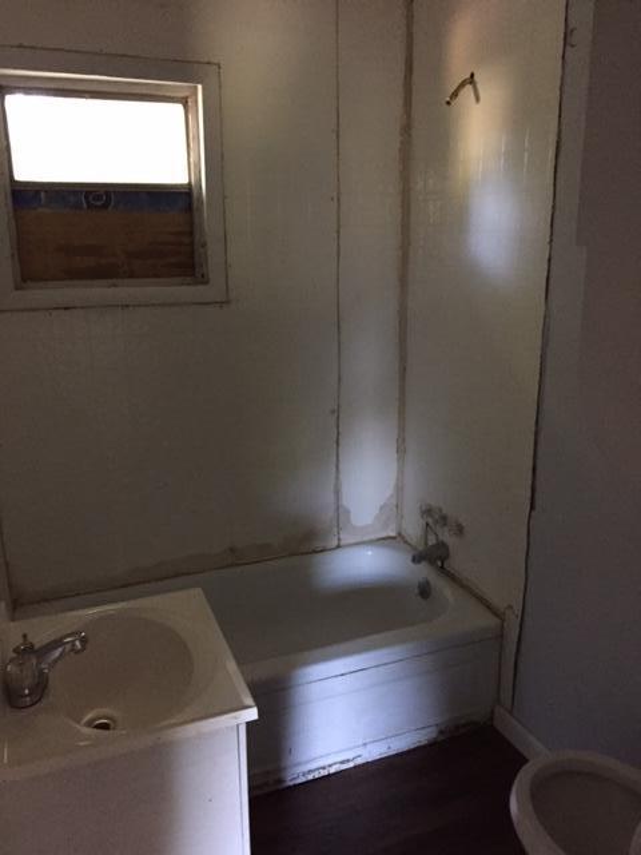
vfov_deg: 61.7
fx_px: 716
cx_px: 320
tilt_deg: -14.8
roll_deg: -0.1
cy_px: 428
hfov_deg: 48.2
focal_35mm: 29
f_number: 2.2
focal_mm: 4.15
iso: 250
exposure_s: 1/15
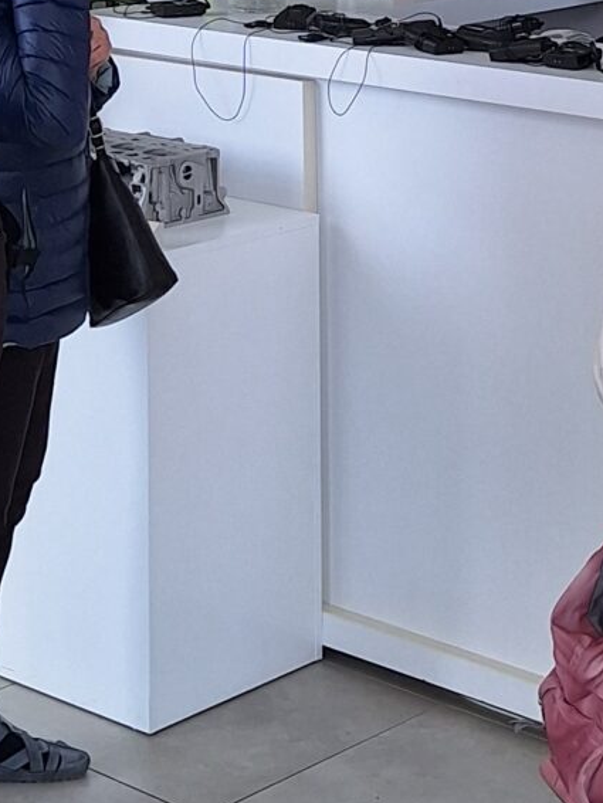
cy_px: -248
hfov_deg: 14.2
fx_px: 2414
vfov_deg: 17.7
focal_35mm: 104
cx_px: 184
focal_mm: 5.54
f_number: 1.8
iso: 40
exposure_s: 1/258
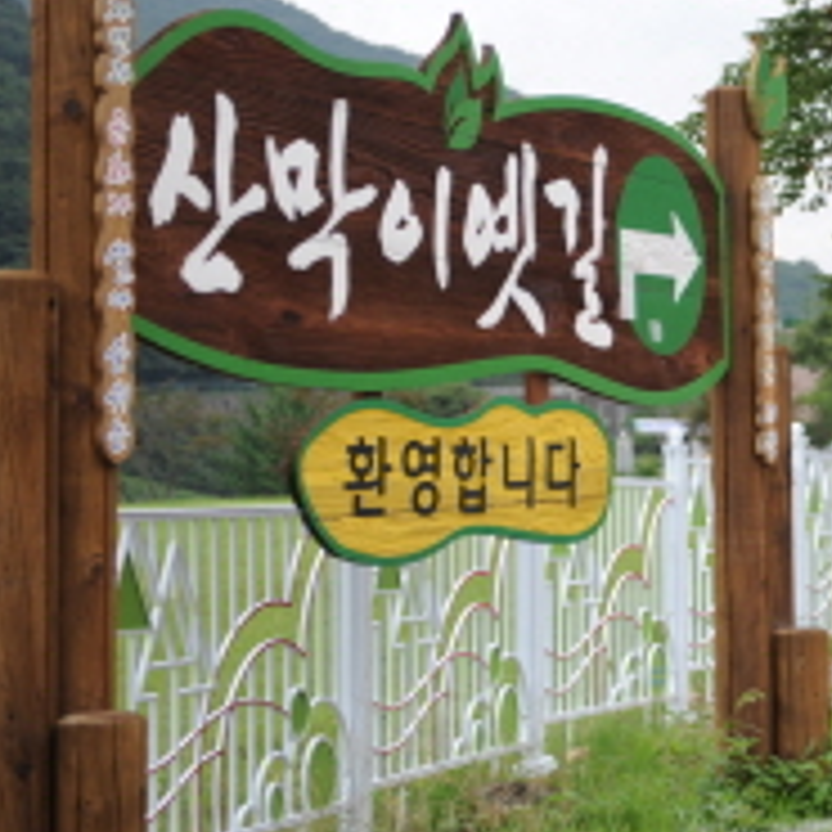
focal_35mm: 115
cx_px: 949
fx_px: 3127
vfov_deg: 15.1
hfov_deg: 14.7
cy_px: 322
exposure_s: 1/6400
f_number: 2.8
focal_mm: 50
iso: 800
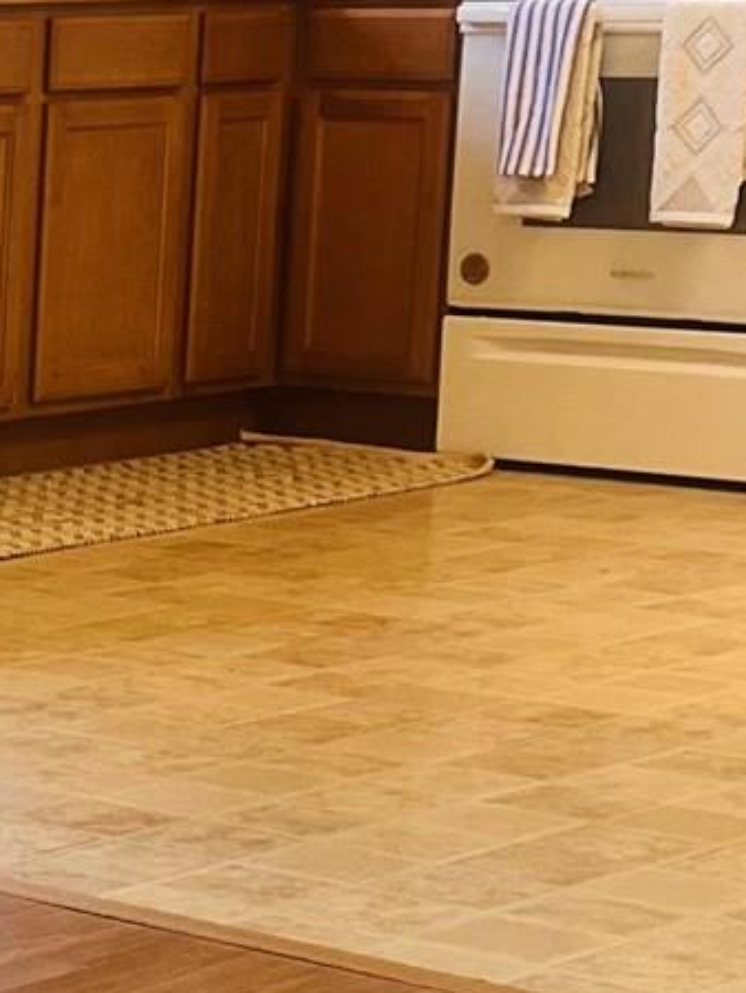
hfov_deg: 10.2
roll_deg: +1.2
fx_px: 3818
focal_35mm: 133
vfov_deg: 14.7
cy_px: 810
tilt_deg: -11.5
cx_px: -799
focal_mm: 5.7
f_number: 1.5
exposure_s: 1/120
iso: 125
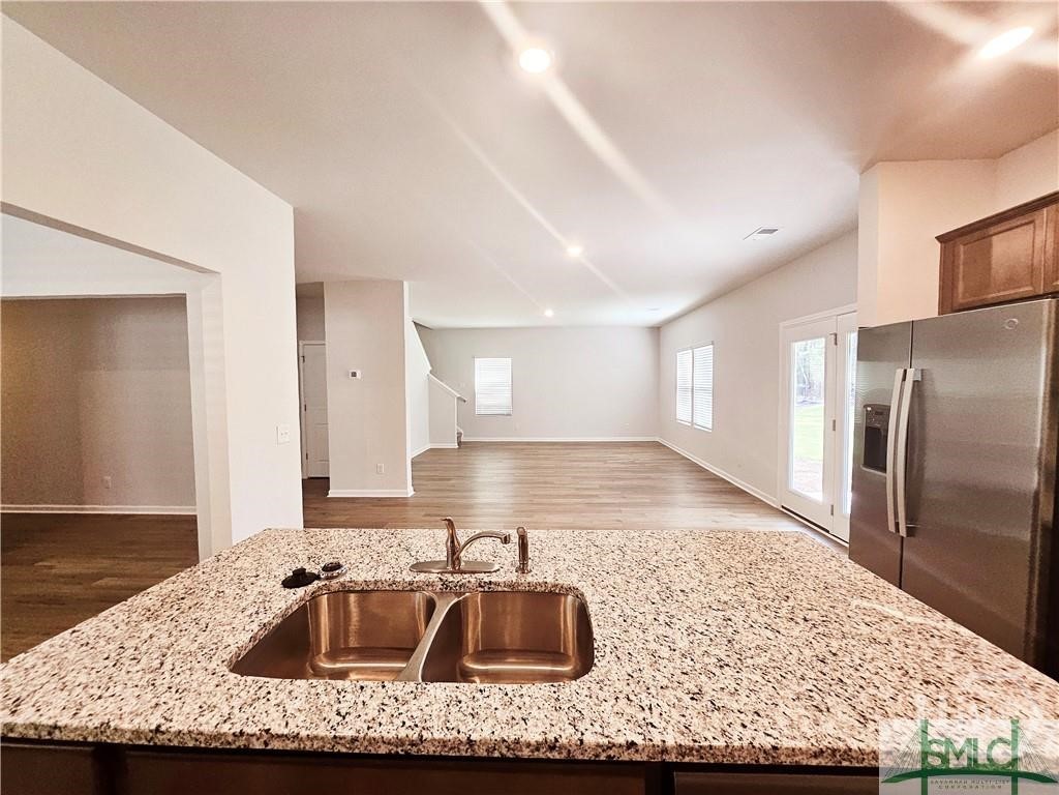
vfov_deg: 89.9
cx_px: 530
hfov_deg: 106.2
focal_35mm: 13
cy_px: 398
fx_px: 398
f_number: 2.2
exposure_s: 1/60.2
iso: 200
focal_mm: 1.74
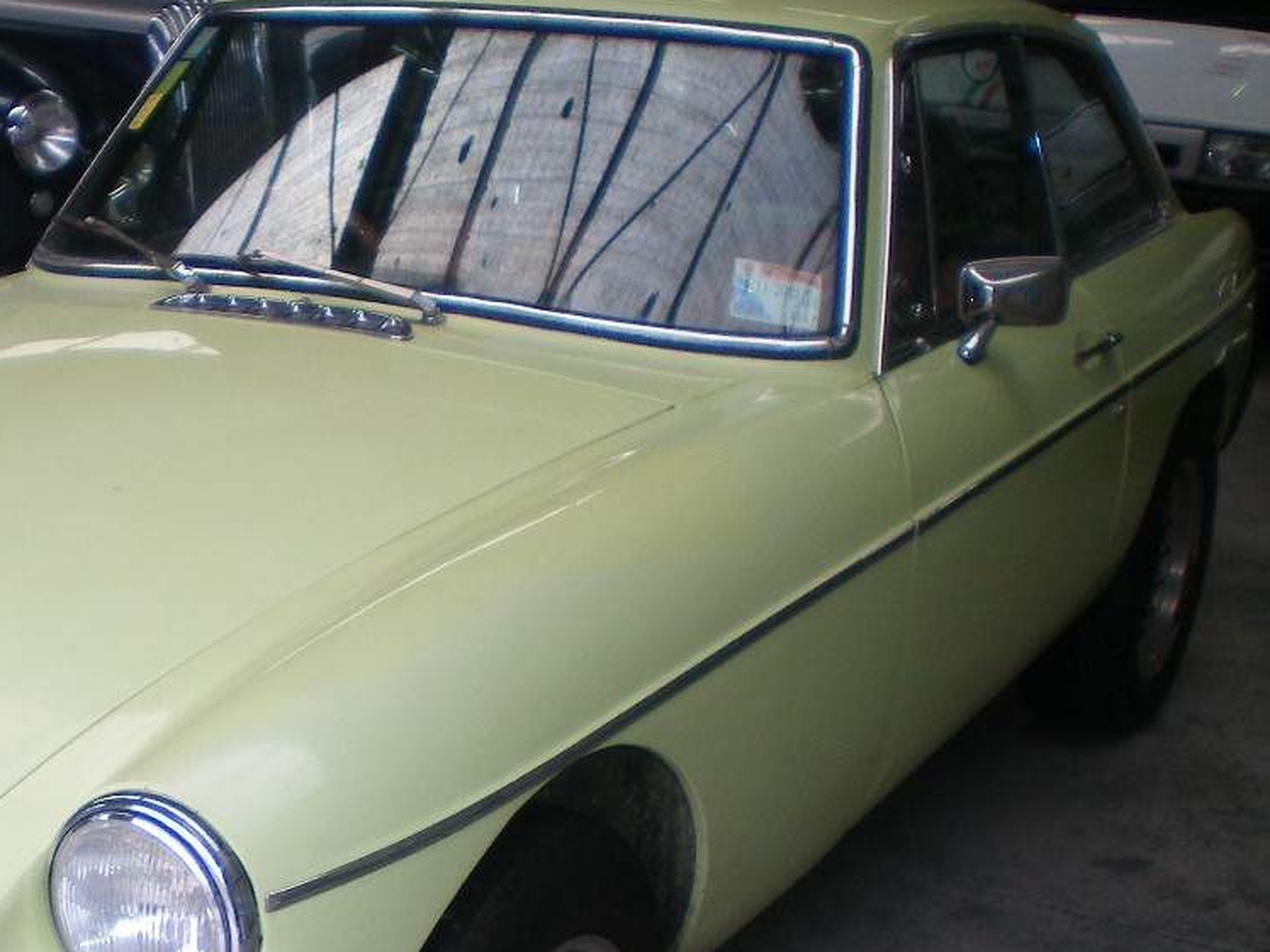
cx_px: 185
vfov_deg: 22.3
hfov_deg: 28.9
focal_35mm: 65
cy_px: 753
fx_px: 2385
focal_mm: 6.3
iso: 64
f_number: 3.1
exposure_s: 1/125
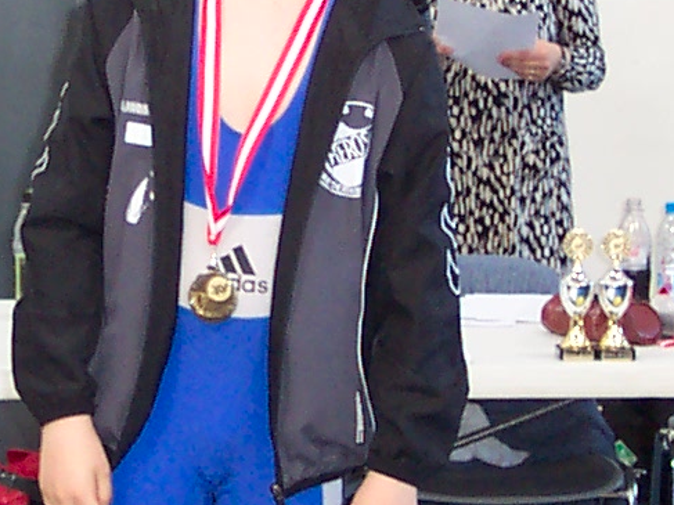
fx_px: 3153
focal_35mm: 162
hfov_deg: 12.2
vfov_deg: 9.2
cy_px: 178
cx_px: 249
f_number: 2.8
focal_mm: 8
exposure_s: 1/30
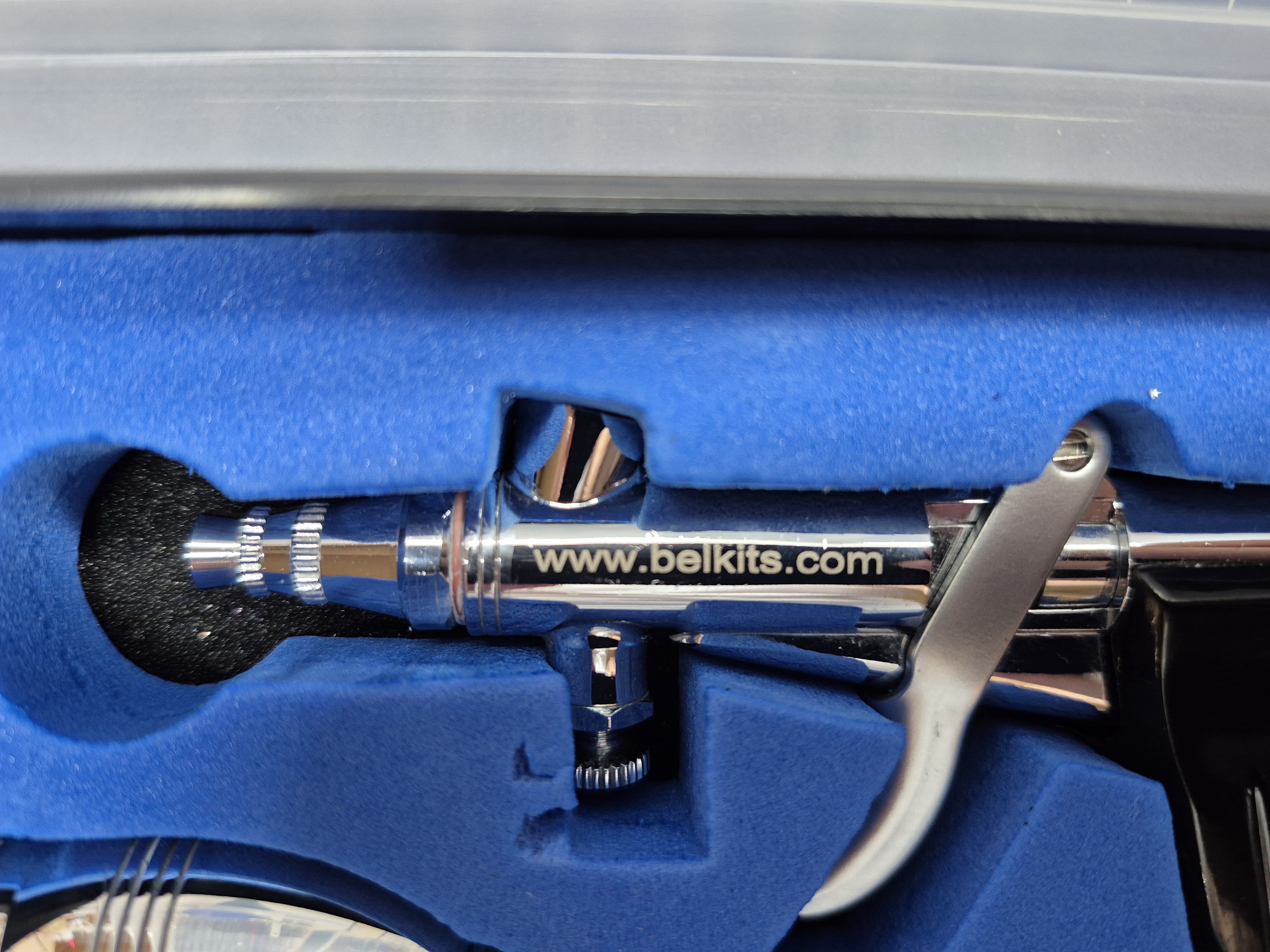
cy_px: 476
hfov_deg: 73.9
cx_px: 635
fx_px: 844
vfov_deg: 58.9
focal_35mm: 23
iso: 400
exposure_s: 1/100
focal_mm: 5.4
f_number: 1.8
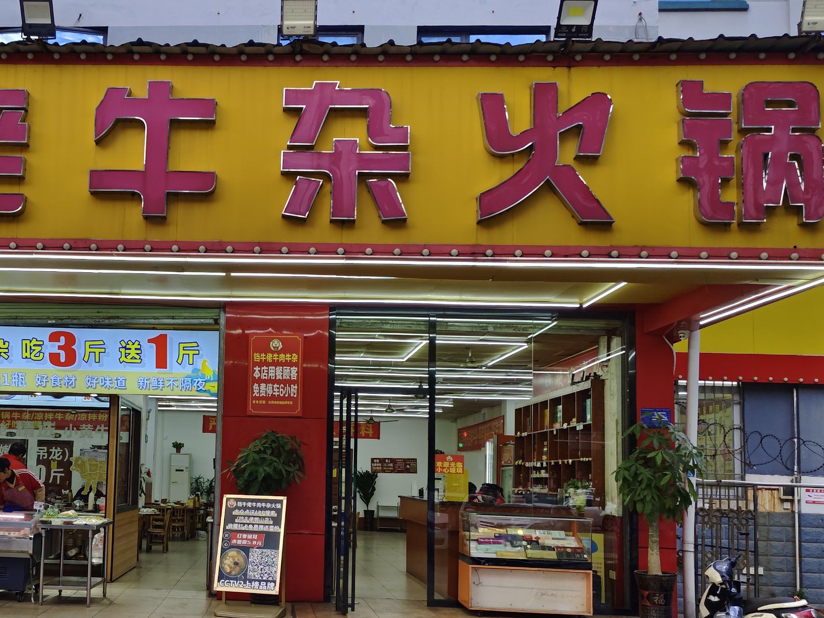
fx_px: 928
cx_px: 190
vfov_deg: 36.6
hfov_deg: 45.9
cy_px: 377
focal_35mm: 39
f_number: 1.88
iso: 170
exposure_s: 1/101
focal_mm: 5.56
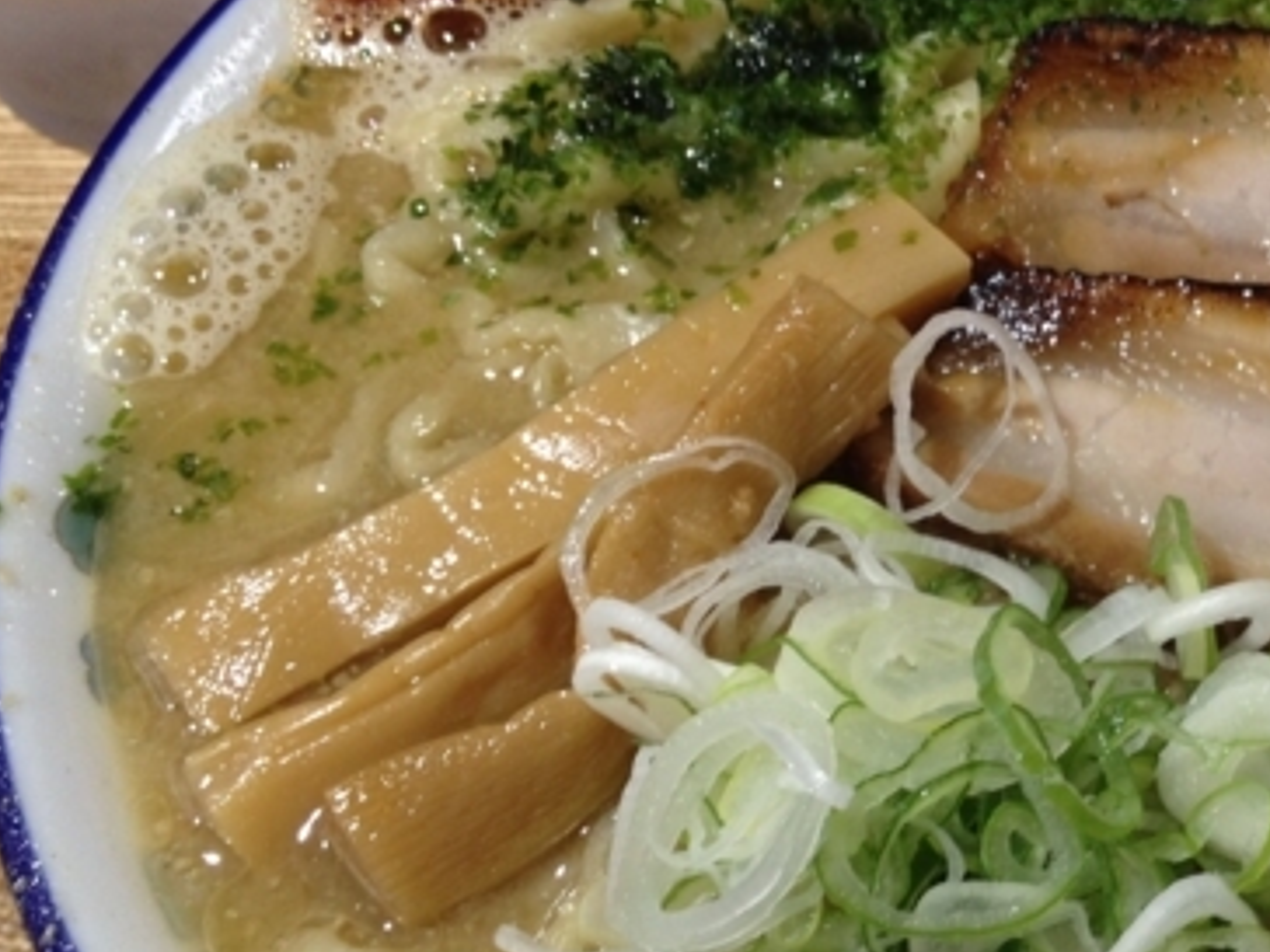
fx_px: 2825
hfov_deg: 24.4
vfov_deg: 19.1
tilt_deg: -58.0
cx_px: 1221
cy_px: 607
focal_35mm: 77
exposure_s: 1/20
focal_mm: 4.28
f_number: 2.4
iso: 80
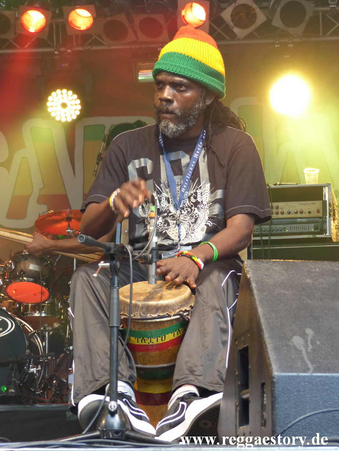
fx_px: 1188
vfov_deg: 21.5
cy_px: 226
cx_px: 170
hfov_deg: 16.2
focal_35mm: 91
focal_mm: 16.4
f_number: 2.8
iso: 250
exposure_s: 1/60
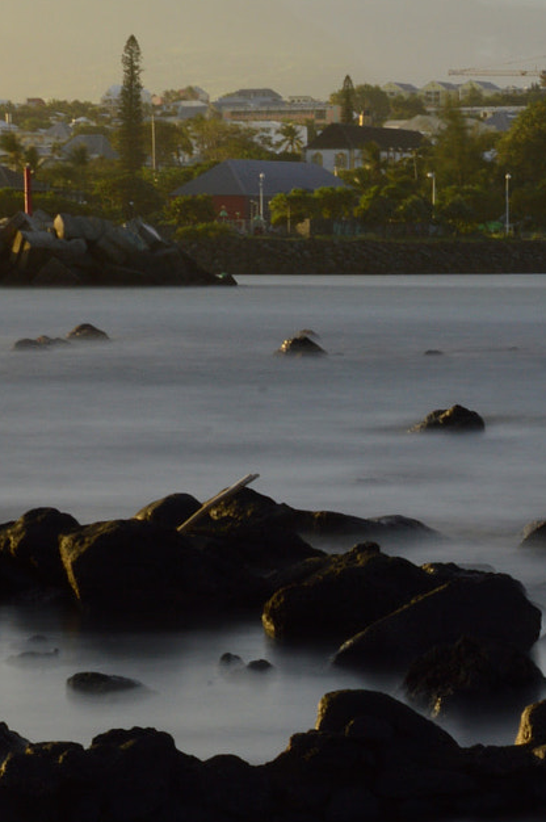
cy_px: 705
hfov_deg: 10.1
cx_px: 611
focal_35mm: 134
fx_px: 3061
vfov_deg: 15.2
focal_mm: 35
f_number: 20
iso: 100
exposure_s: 30
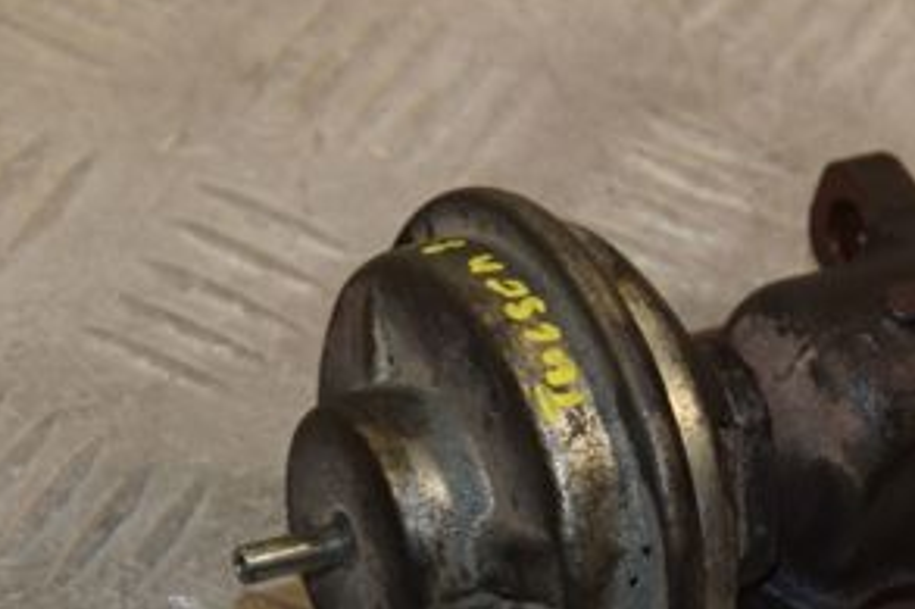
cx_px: 768
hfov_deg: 9.0
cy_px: 478
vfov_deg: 6.0
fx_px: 5817
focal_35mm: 229
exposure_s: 1/200
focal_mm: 70
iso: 800
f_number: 8
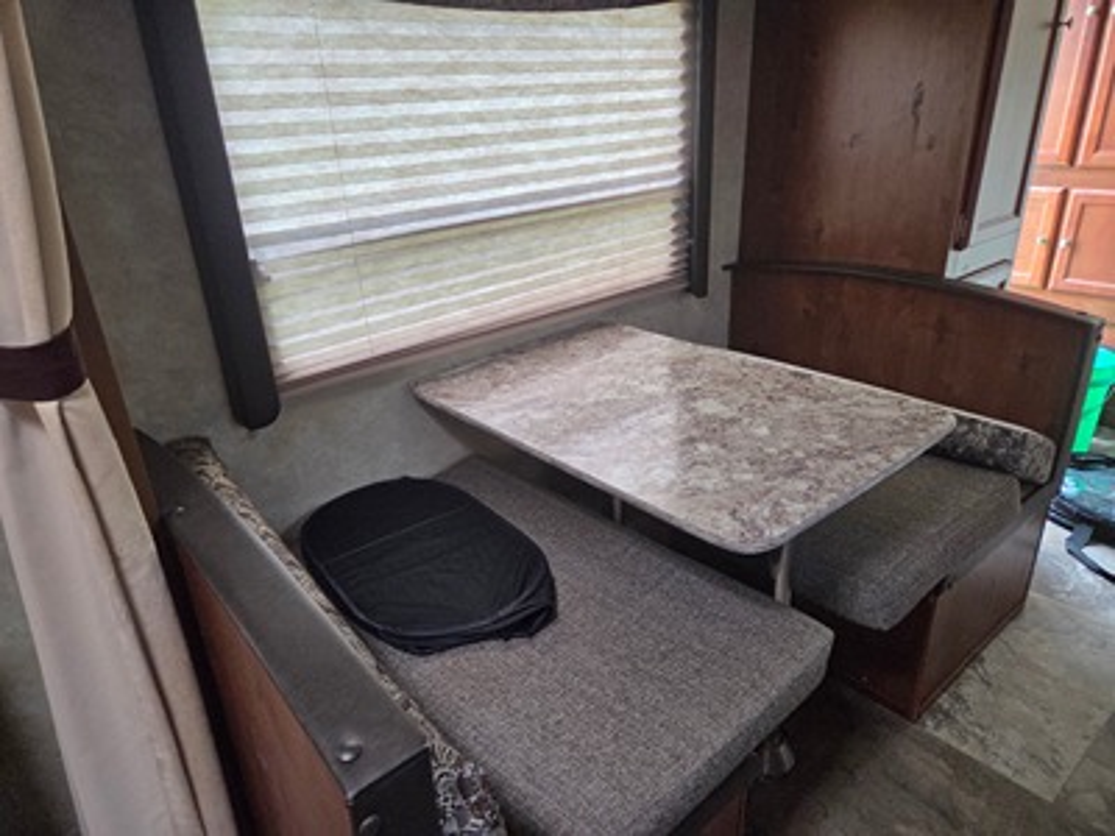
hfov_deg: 73.9
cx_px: 558
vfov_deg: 58.9
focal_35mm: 23
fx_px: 741
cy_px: 418
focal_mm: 5.4
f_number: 1.8
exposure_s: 1/120
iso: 250
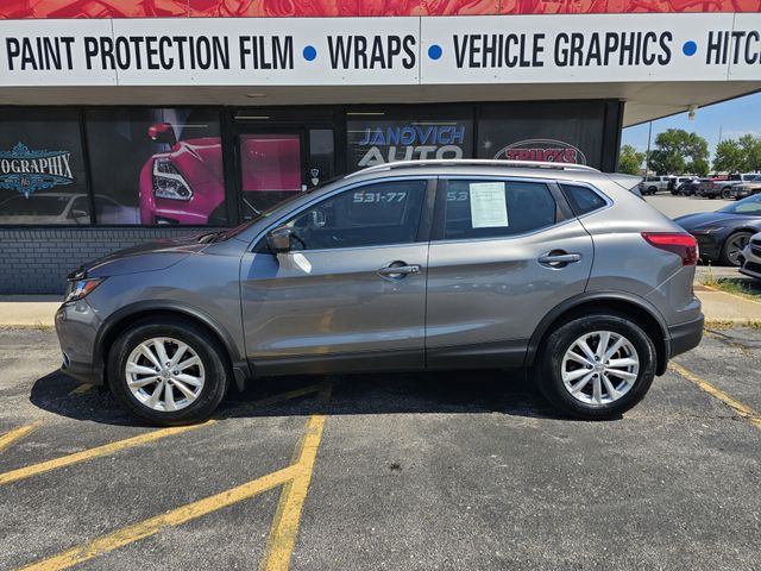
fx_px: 506
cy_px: 286
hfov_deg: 73.9
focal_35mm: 23
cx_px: 380
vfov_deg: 58.9
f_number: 1.7
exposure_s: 1/640
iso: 10
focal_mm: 6.3
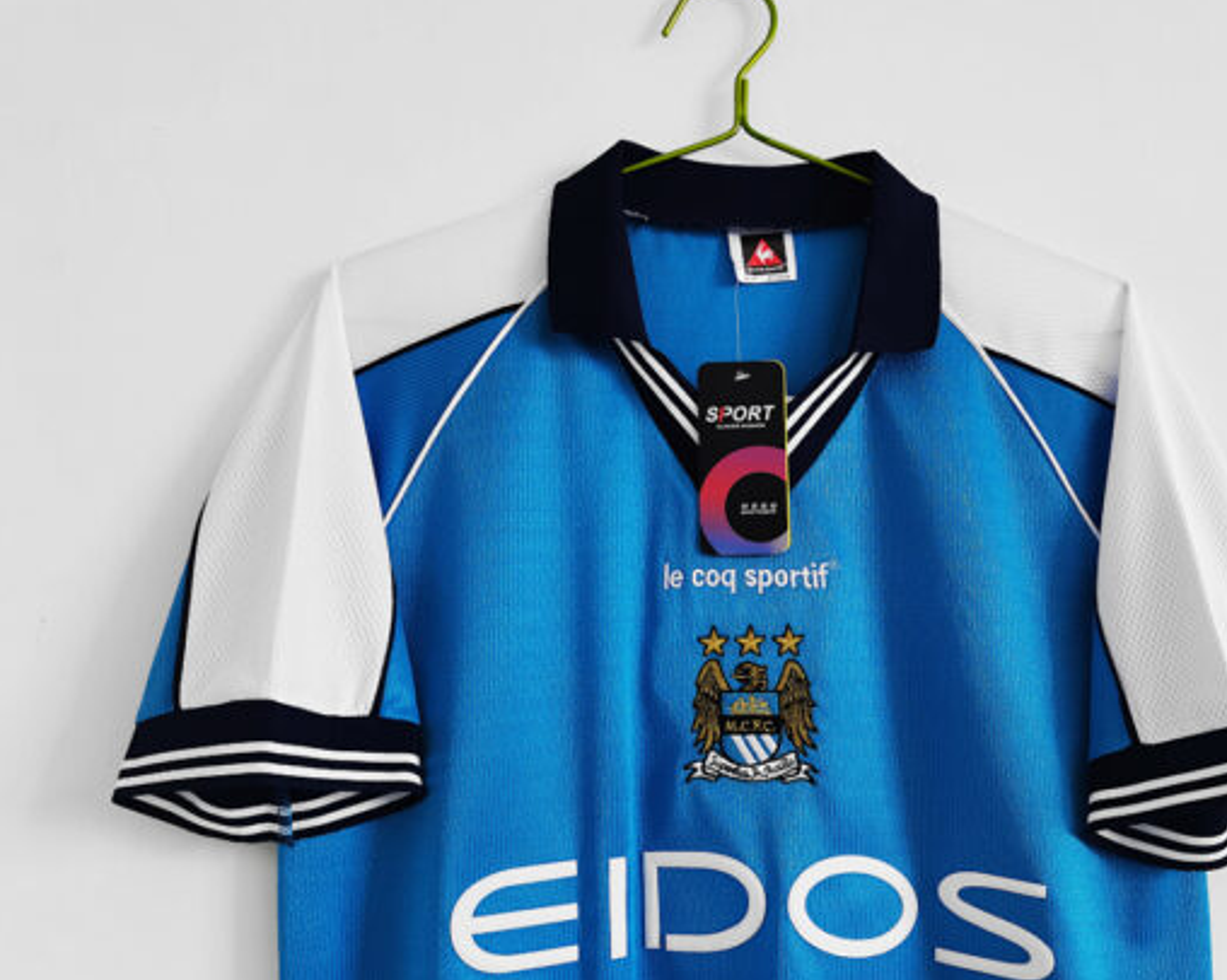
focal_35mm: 30
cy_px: 529
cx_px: 722
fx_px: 1089
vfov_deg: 48.4
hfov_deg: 58.4
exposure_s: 1/100
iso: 160
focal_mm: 5.58
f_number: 1.8
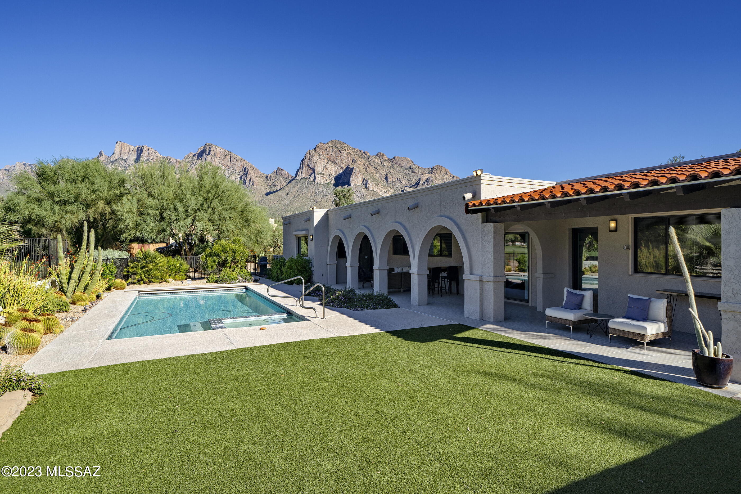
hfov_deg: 86.9
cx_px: 370
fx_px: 391
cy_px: 247
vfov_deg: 64.5
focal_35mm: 19
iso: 100
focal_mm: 19
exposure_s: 1/160
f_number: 9
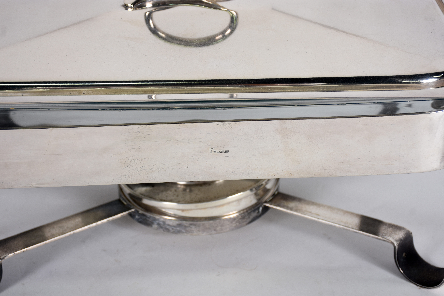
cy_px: 148
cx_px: 222
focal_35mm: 75
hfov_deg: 27.0
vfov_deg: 18.2
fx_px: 925
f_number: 7.1
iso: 200
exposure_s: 1/60
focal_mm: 50
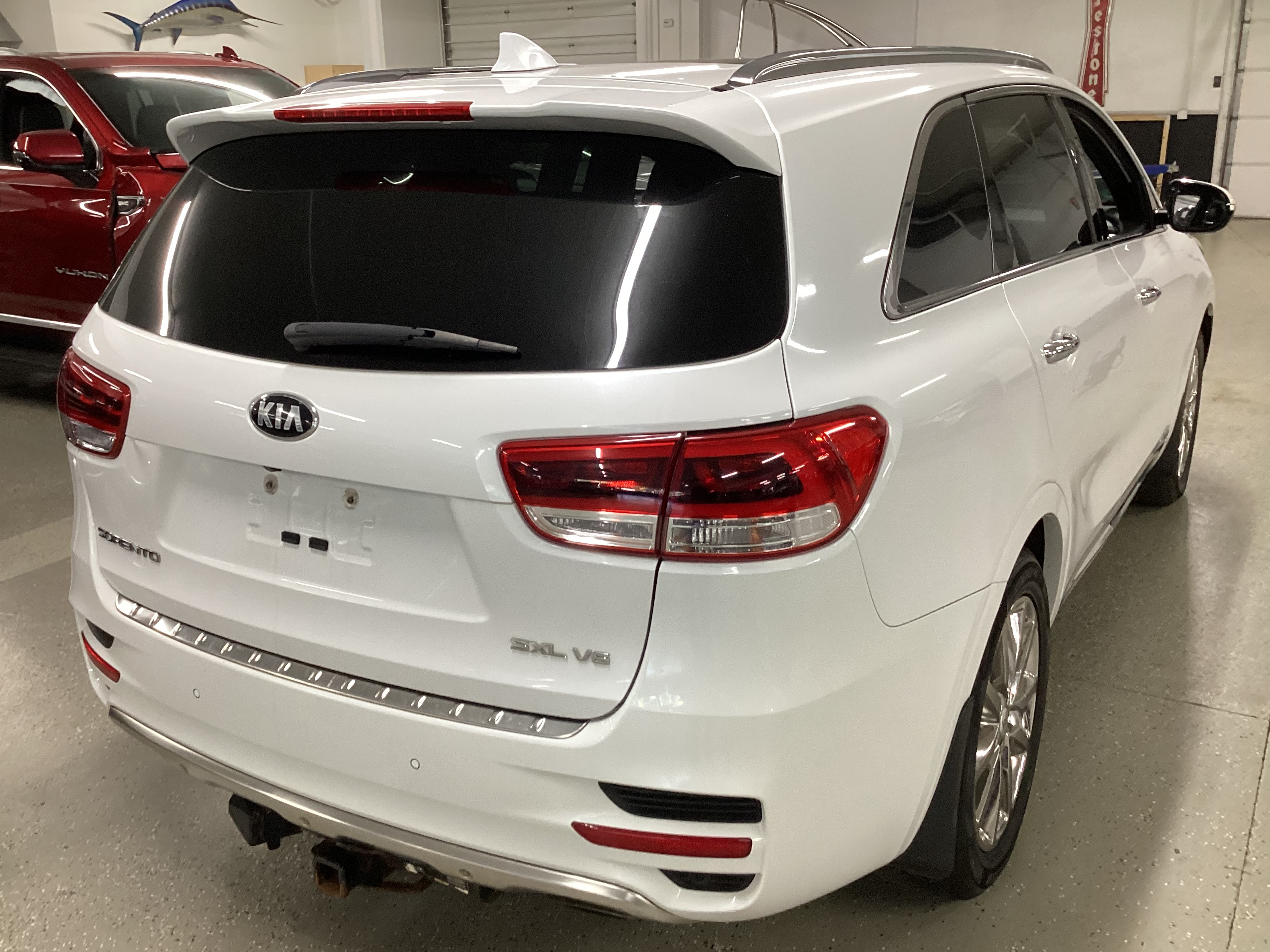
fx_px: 1174
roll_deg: +1.2
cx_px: 616
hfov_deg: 56.8
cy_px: 487
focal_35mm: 32
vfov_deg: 44.2
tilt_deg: -18.8
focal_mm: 3.3
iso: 125
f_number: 2.4
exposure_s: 1/50
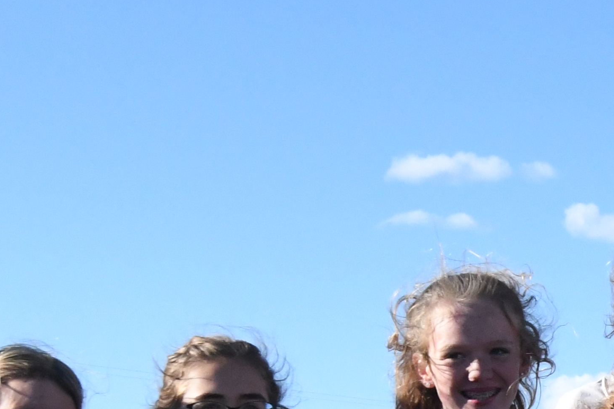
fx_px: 3137
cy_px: 457
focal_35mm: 184
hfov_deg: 10.8
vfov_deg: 7.4
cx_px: 898
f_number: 8
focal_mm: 32
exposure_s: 1/4000
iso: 2500
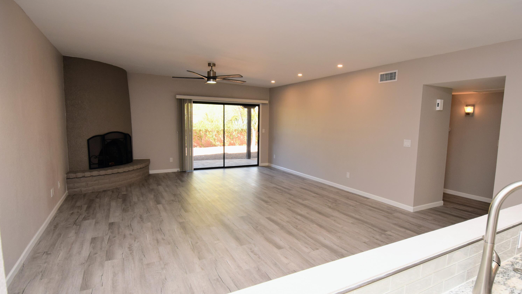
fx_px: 263
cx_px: 262
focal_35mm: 19
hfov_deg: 89.6
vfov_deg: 58.3
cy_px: 154
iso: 400
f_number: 5.6
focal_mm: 12
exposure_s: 1/125
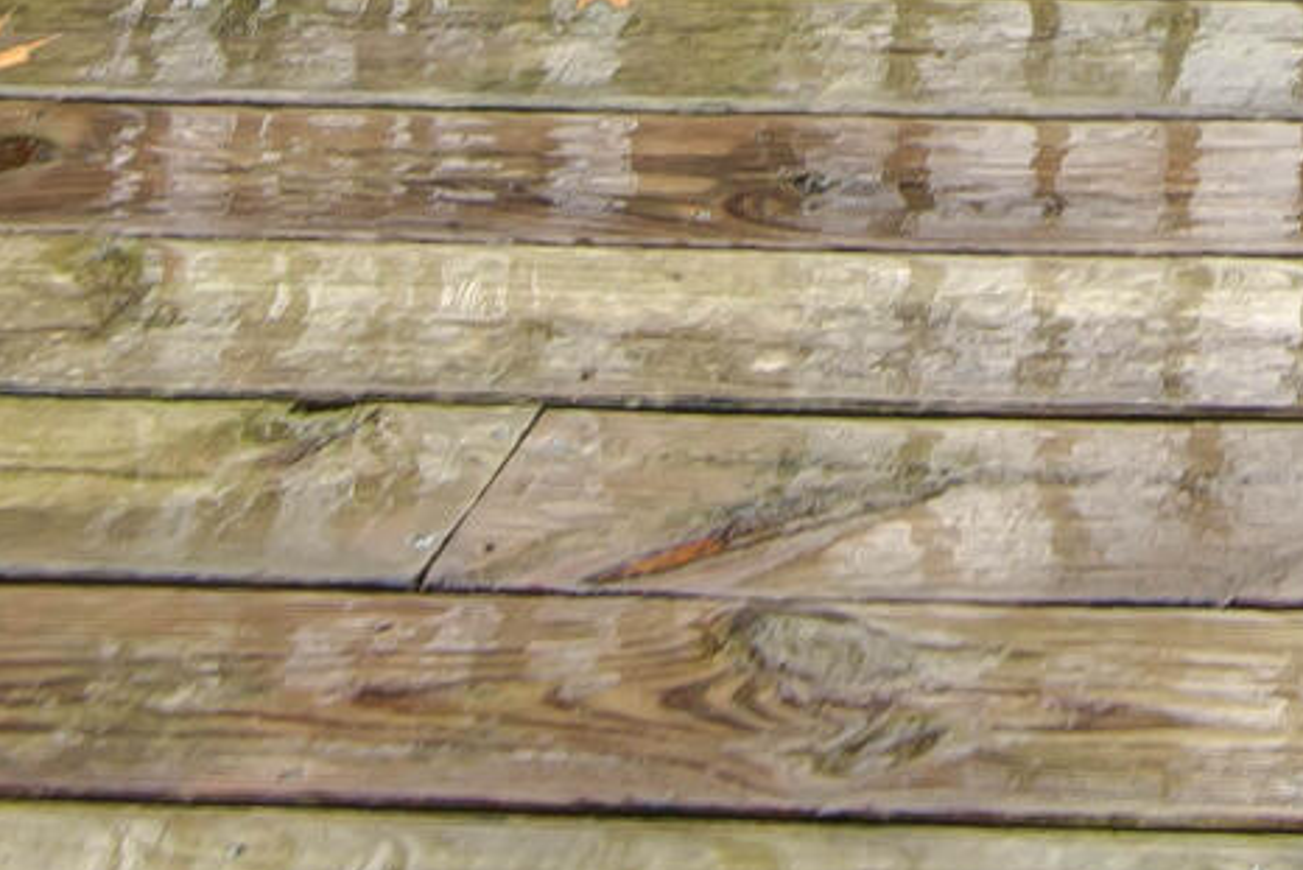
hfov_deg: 17.5
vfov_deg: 9.6
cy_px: -1885
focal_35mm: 103
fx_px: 3729
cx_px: 2041
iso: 100
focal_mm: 16
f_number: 6.3
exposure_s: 1/25
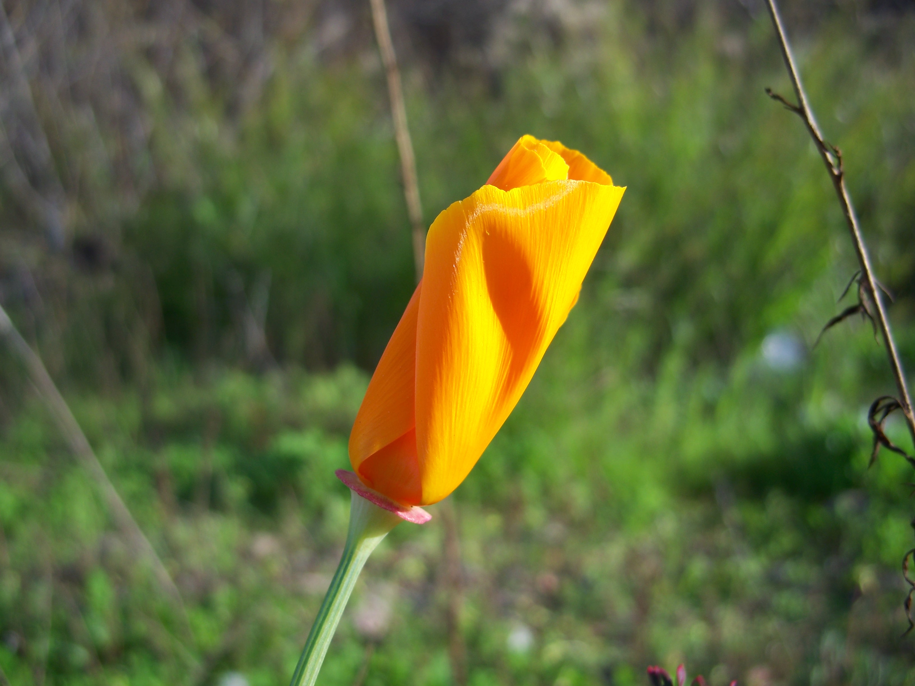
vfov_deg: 38.7
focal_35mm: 37
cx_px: 458
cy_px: 343
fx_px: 978
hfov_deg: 50.1
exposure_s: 1/320
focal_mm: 7.8
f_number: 2.8
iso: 64
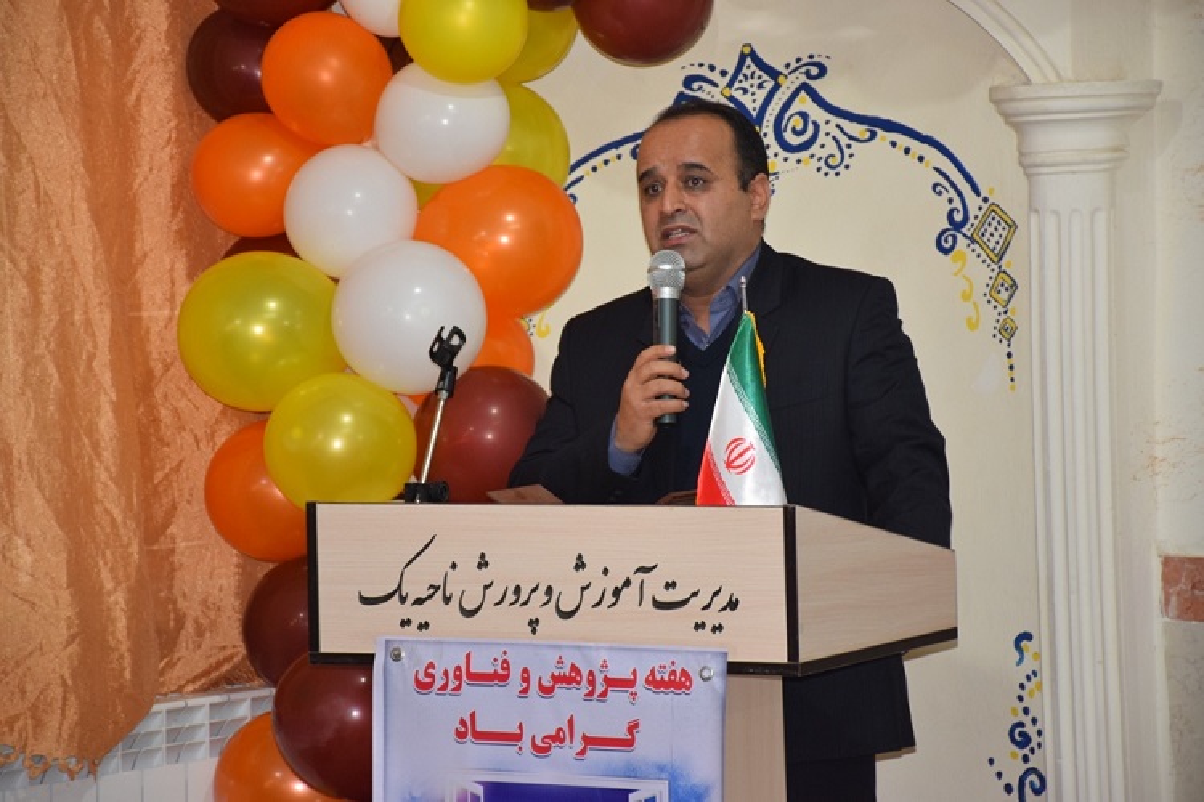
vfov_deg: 9.1
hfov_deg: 13.7
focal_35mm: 150
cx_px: 602
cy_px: 401
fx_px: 5016
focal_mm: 100
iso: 800
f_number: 5.6
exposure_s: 1/60
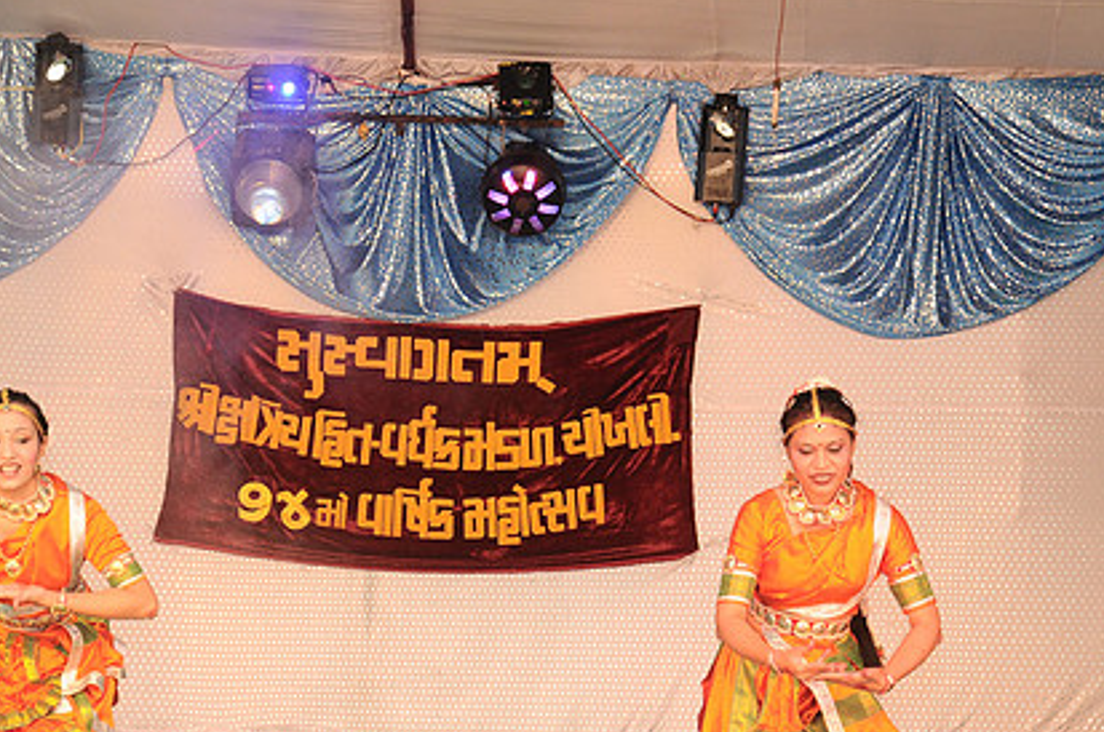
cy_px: 480
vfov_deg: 9.8
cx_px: 382
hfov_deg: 14.8
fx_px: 4256
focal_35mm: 139
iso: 640
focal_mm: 66
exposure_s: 1/125
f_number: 7.1
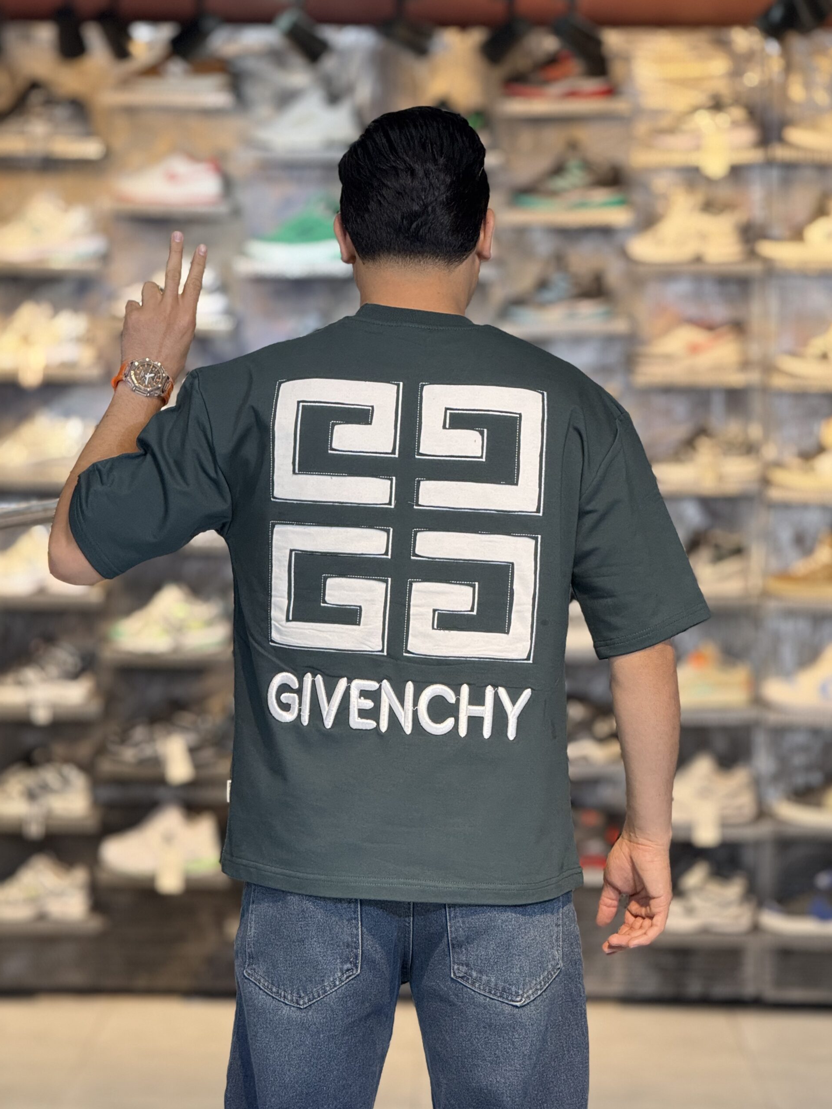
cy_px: 558
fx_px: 3878
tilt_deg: -2.2
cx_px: 418
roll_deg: -1.2
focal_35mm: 121
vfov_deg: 16.3
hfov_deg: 12.2
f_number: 2.8
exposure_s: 1/100
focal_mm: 15.66
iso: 250
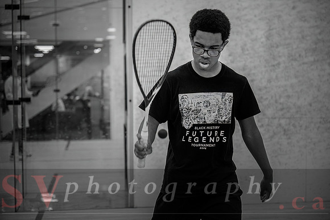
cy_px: 110
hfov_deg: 28.8
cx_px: 165
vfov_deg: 19.5
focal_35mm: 70
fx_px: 642
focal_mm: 70
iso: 1600
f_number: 2.8
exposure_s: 1/320
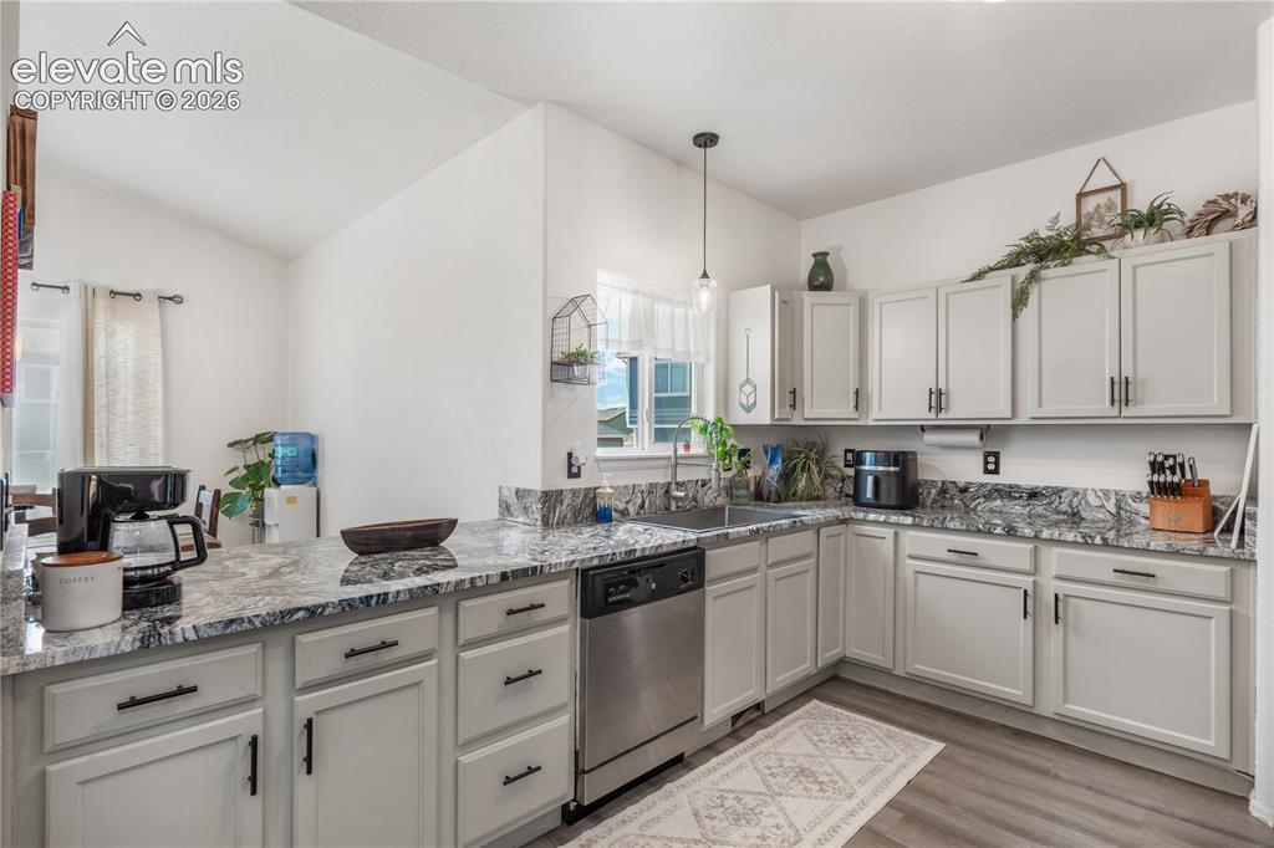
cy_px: 424
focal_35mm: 18
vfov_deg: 67.3
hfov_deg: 90.0
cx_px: 637
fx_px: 637
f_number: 9
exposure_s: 1/5
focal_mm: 18
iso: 200
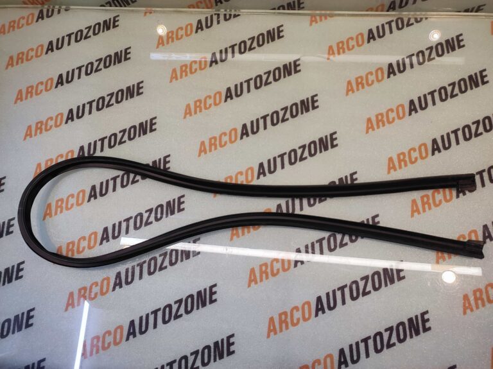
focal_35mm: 17
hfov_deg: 91.1
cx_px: 246
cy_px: 184
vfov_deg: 74.7
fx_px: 242
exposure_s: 1/50
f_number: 1.79
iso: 131
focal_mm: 4.74
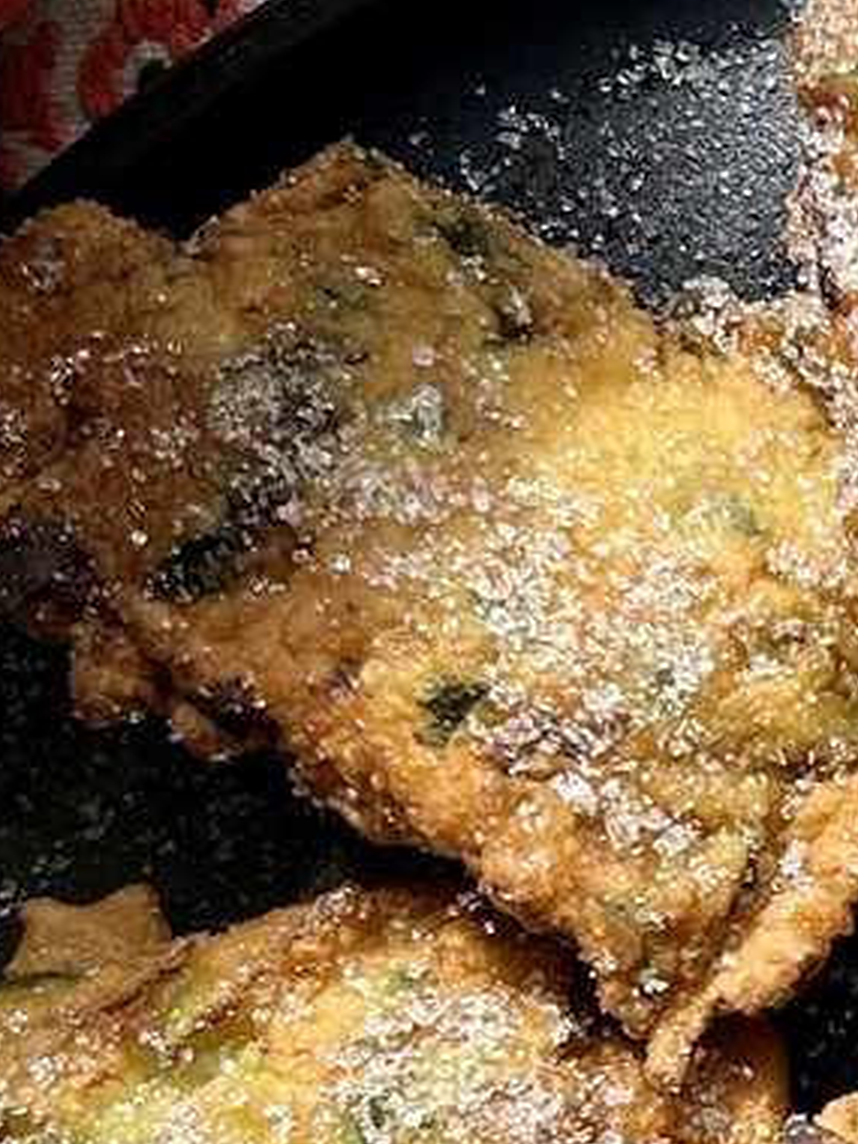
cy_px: 840
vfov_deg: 14.4
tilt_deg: -83.6
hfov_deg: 10.5
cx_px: 1273
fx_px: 4528
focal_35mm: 137
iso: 50
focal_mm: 5.7
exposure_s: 1/311
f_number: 1.5
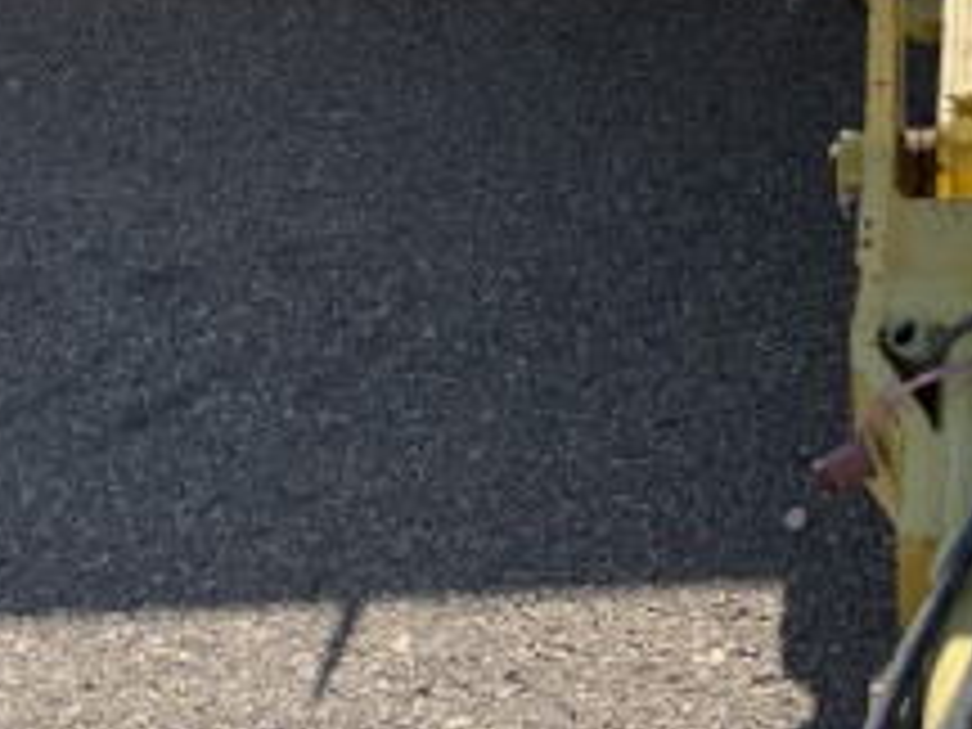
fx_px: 2162
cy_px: -346
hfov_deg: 23.7
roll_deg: -0.1
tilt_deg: -22.0
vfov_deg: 17.3
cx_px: 1080
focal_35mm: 77
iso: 64
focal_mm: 5.96
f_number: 1.6
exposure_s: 1/3448
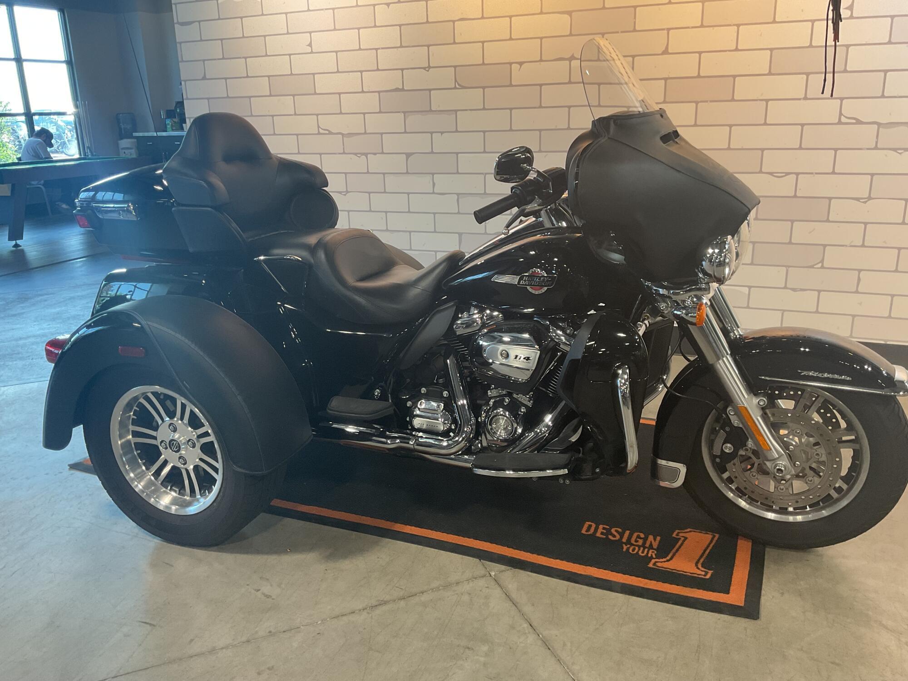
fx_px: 761
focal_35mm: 29
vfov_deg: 48.2
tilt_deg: -17.7
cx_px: 454
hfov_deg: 61.7
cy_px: 340
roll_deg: +2.5
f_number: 1.8
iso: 64
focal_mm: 3
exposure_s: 1/60
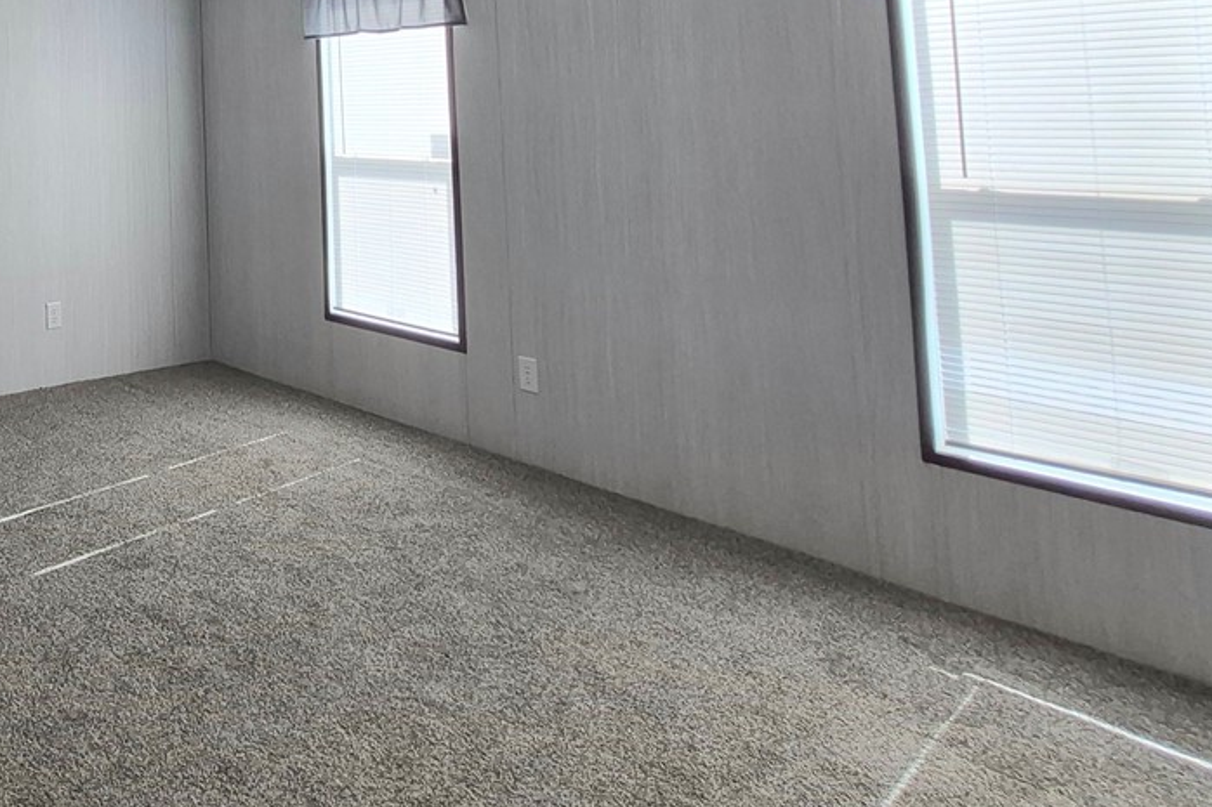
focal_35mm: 31
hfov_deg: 52.6
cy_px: 23
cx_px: 111
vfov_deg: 38.2
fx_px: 1043
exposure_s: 1/120
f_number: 2.2
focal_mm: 1.74
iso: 64
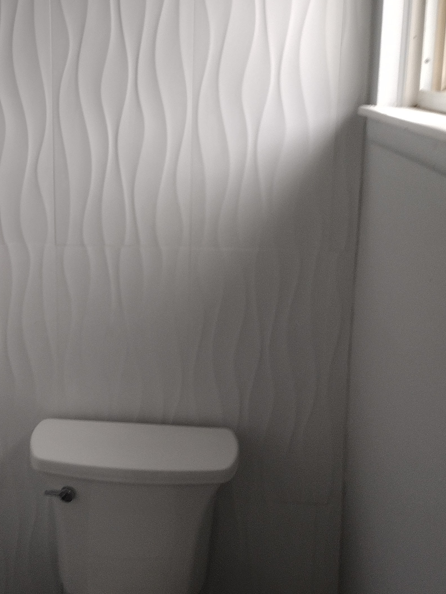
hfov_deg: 28.0
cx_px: 94
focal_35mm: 51
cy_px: 217
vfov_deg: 37.2
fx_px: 876
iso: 153
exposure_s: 1/60
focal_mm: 4.71
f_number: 1.7
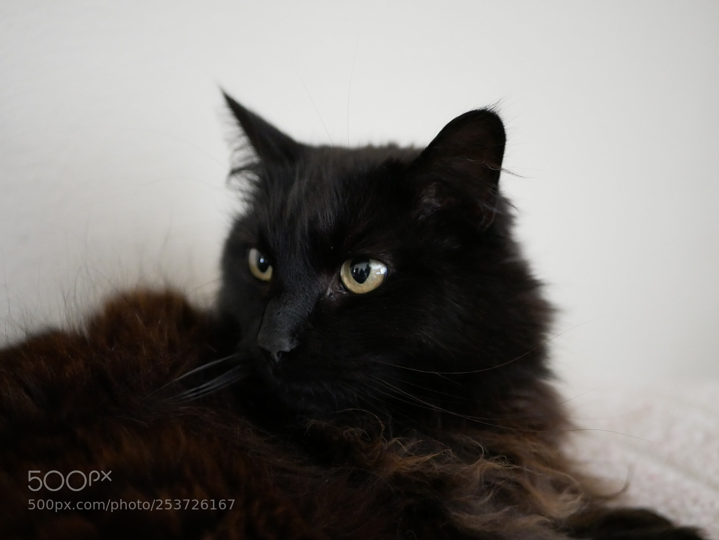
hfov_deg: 38.2
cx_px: 360
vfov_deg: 29.1
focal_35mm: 50
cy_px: 270
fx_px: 1039
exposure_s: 1/25
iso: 3200
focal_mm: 25
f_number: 1.7
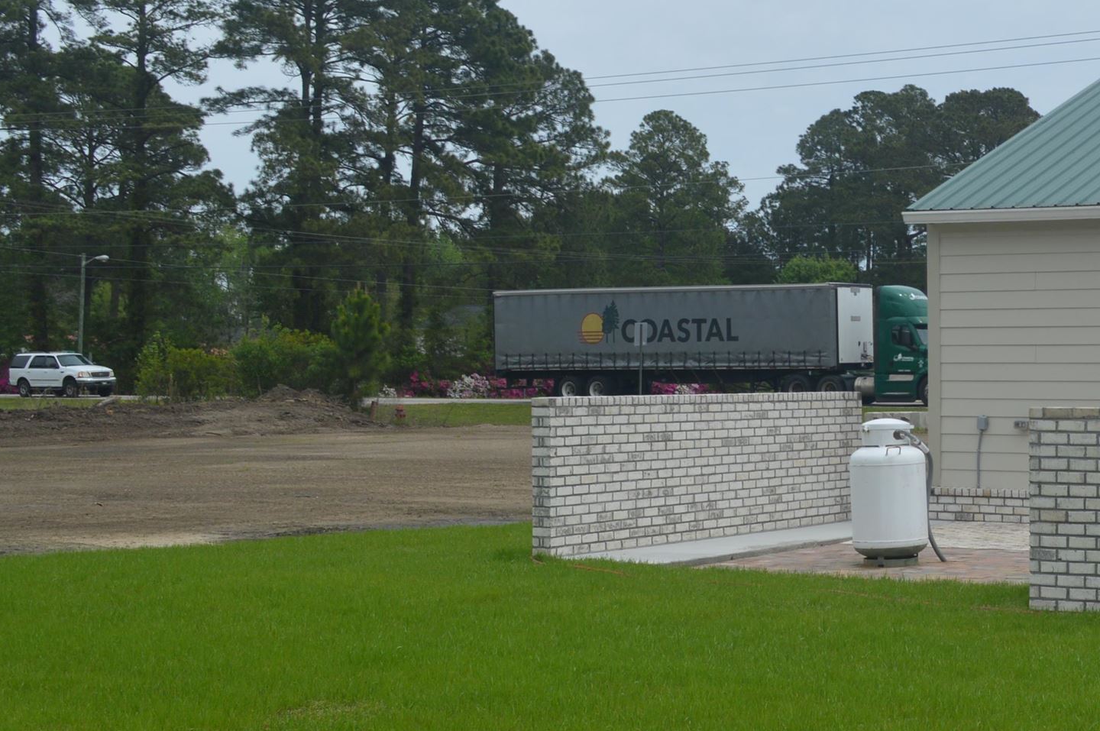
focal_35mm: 64
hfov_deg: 29.6
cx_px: 1076
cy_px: 364
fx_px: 1954
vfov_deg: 21.2
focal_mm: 20
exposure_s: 1/250
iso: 100
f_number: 8
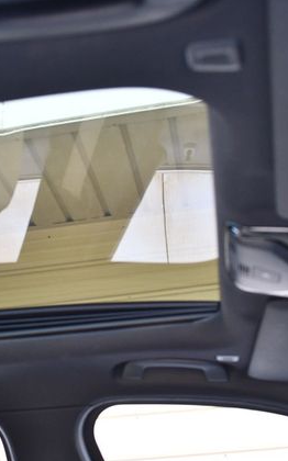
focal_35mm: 56
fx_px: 704
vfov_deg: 36.3
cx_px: 65
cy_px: 233
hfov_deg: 22.8
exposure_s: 1/160
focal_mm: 18
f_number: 3.5
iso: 800
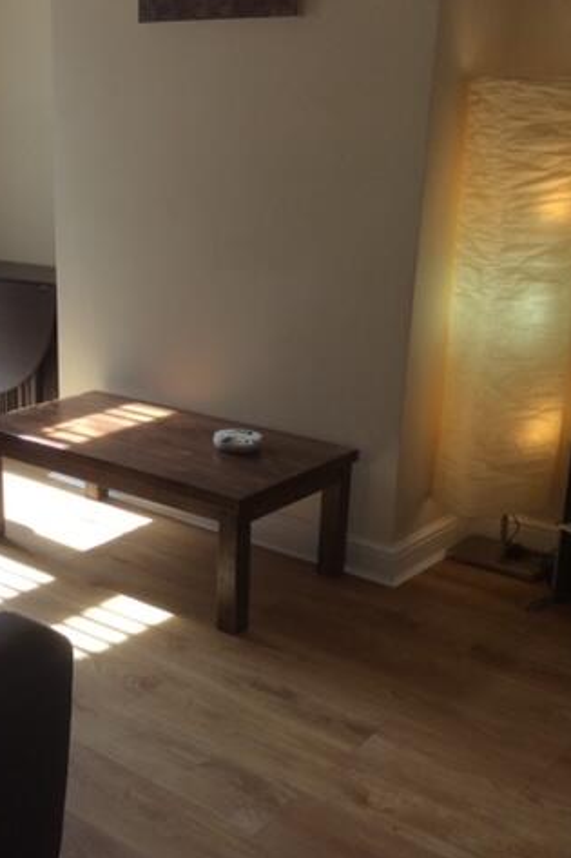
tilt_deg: -16.4
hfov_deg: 29.2
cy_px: 428
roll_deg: -0.2
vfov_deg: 43.6
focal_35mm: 45
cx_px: 123
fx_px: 1071
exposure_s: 1/100
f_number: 2.4
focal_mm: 3.3
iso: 40
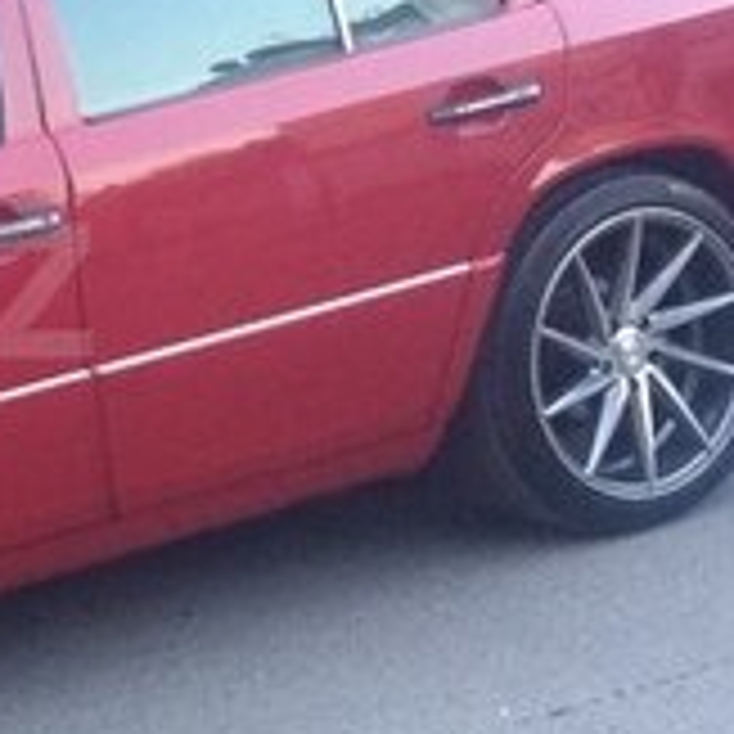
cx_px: -369
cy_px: 290
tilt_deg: -14.4
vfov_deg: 16.7
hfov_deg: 15.4
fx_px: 2495
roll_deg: +9.6
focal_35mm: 104
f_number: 2.2
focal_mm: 4.15
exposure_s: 1/33
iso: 200
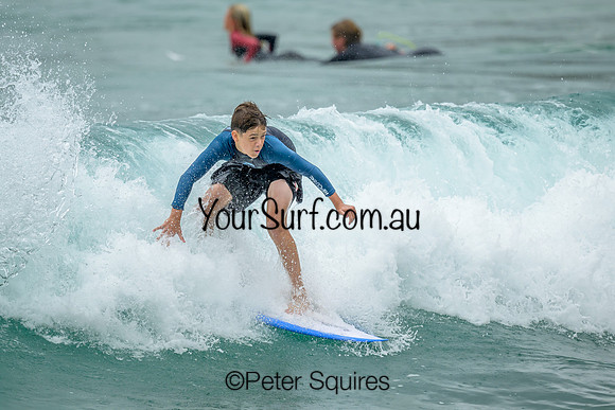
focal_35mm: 1154
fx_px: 19716
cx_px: 216
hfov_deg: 1.8
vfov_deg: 1.2
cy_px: 114
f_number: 6.3
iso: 250
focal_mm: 800
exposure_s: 1/2000
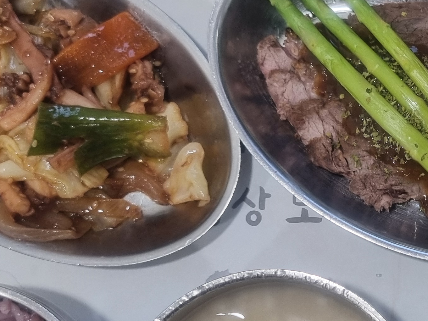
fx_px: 952
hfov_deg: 24.5
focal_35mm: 77
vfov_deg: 19.1
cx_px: 398
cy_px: 147
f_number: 1.8
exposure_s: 1/60
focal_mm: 5.4
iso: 200
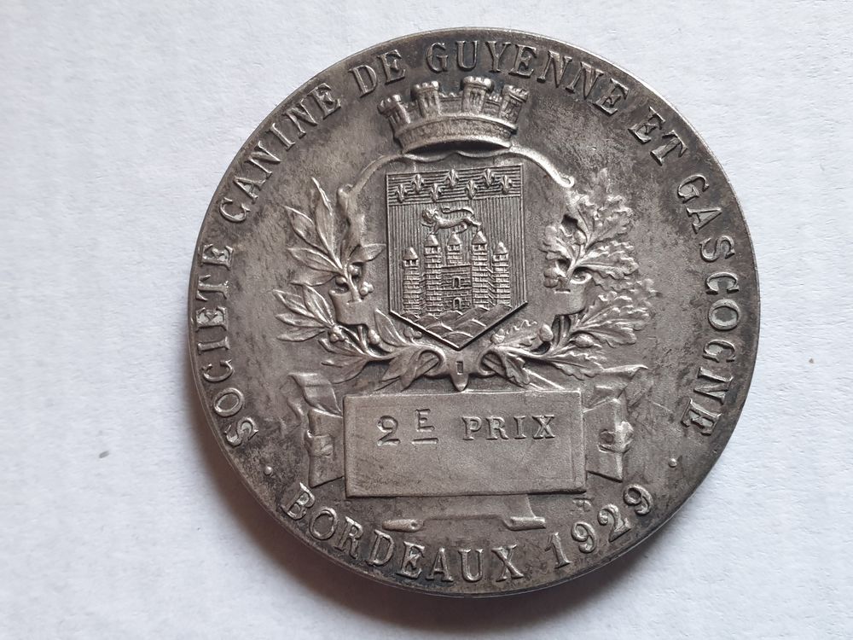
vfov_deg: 53.1
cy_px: 320
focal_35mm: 26
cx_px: 426
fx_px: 641
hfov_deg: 67.3
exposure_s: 1/26
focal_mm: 4.3
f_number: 2.4
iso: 250
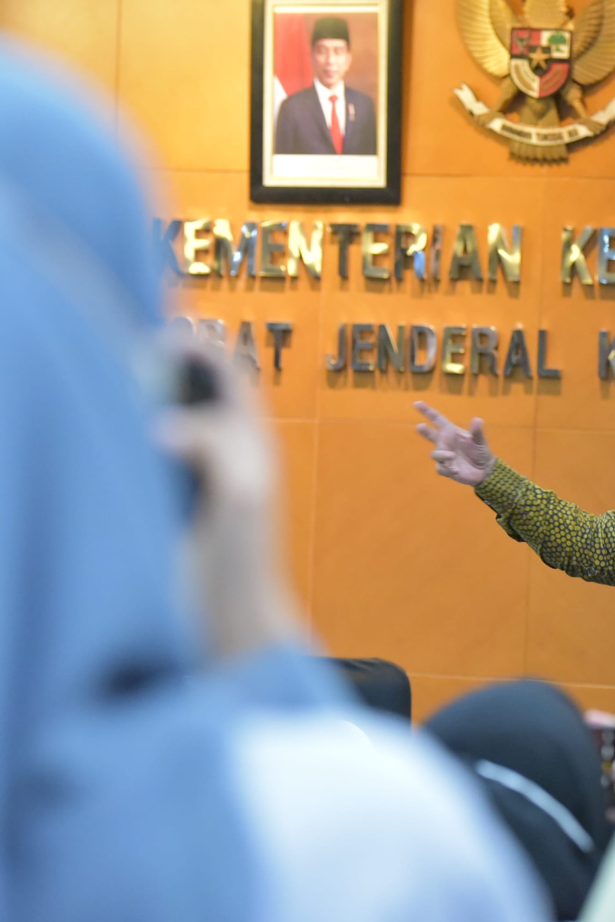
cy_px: 462
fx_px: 3484
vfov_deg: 15.1
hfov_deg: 10.0
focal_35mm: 136
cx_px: 581
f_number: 4
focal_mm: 90
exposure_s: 1/200
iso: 11400
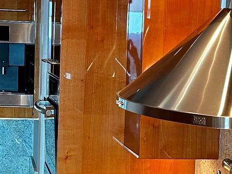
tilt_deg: -7.5
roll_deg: -1.5
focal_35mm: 116
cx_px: 86
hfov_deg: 16.9
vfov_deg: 12.7
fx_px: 777
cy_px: 121
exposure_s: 1/60
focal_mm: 6.86
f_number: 1.78
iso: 320
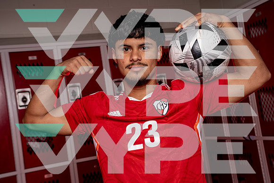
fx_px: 426
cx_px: 137
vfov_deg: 24.2
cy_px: 92
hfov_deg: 35.6
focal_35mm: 56
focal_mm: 56
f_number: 8
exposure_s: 1/250
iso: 100
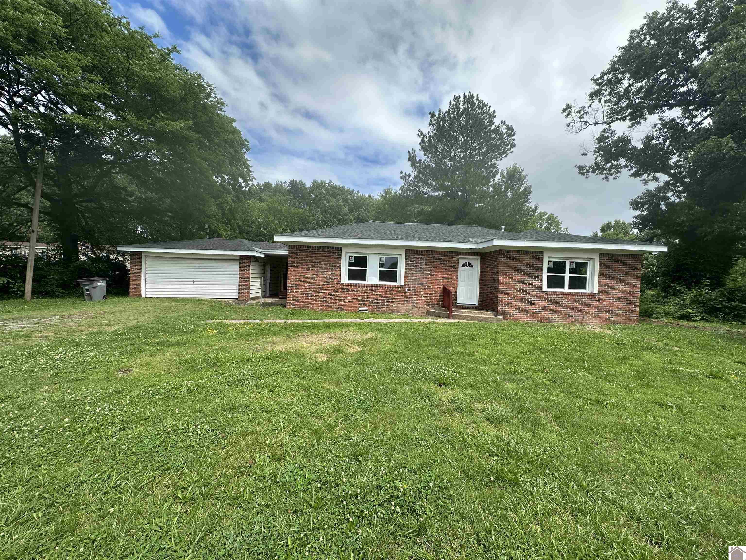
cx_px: 373
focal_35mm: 14
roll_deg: -3.1
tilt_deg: -0.3
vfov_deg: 85.7
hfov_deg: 102.1
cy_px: 280
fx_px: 302
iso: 50
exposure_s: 1/1052
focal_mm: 2.22
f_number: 2.2
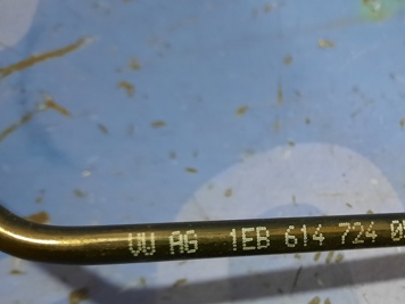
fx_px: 526
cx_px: 350
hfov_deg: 39.6
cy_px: 222
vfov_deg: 31.7
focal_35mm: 45
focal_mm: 4.6
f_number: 2
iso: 400
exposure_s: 1/33
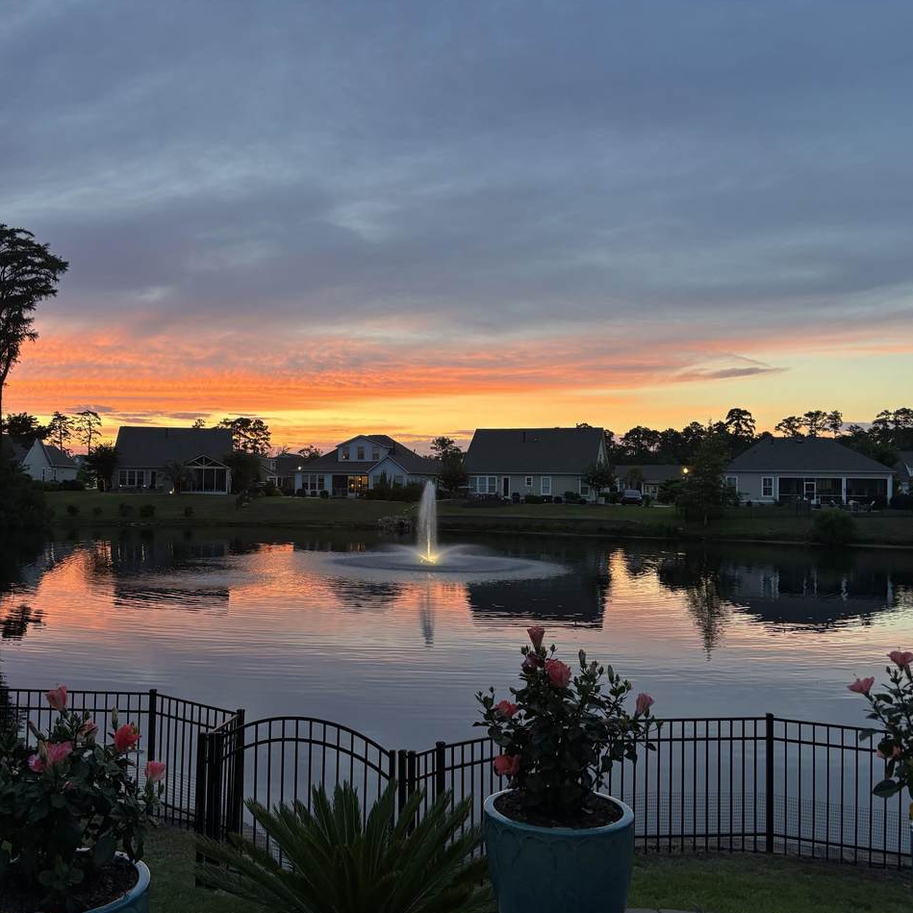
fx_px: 925
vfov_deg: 52.5
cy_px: 458
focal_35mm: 31
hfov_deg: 51.9
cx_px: 335
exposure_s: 1/85
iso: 125
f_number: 1.6
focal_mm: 5.96
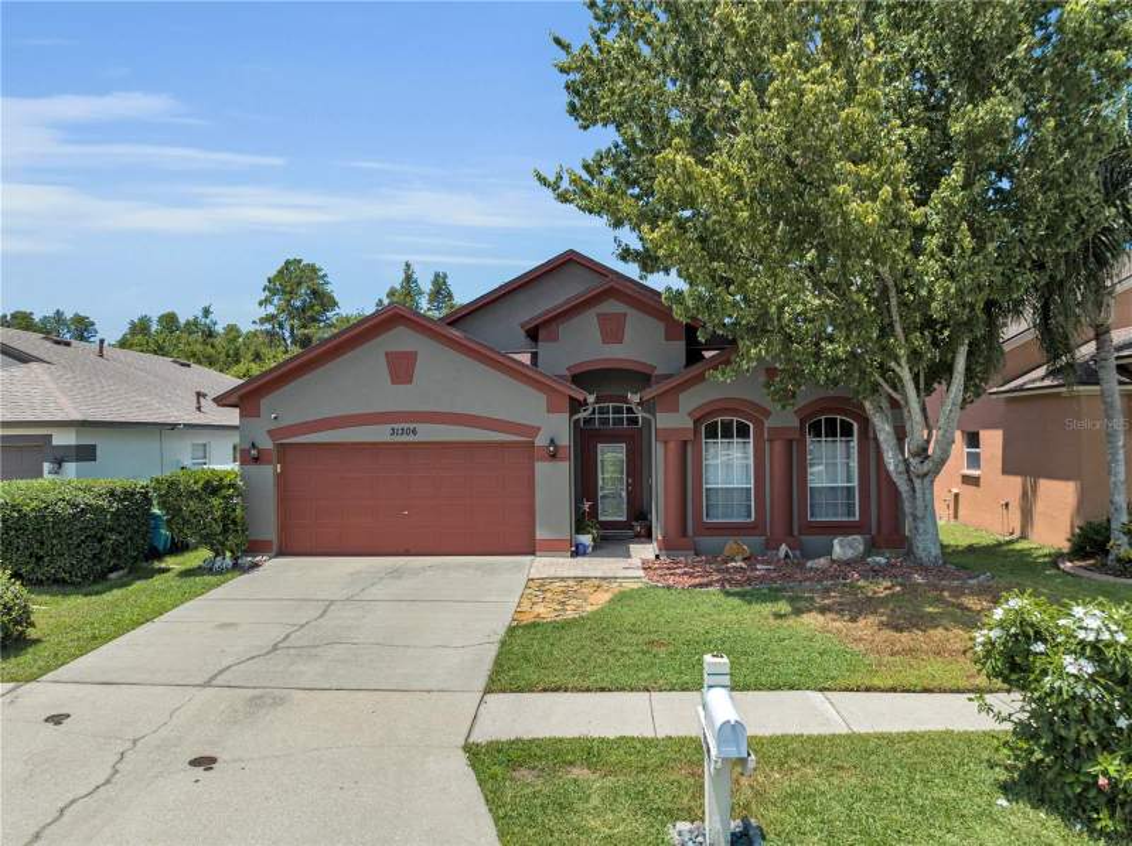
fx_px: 784
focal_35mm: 24
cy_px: 423
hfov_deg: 71.7
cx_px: 566
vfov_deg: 56.7
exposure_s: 1/3200
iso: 140
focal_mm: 12.29
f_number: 2.8
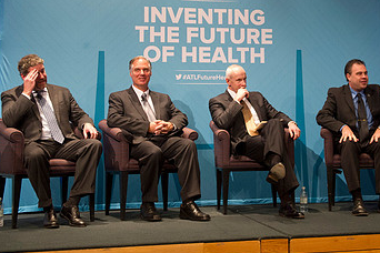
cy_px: 65
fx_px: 644
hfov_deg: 32.6
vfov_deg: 22.1
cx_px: 253
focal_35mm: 61
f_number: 3.2
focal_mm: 36
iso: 2500
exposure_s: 1/200
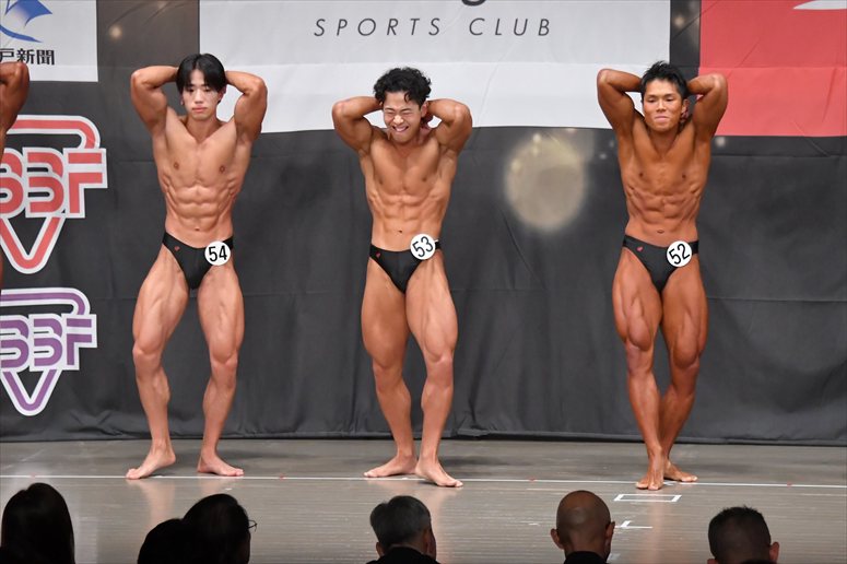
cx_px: 424
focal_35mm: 202
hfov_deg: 10.2
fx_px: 4750
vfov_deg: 6.8
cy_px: 282
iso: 6400
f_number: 5.6
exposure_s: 1/400
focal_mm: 135
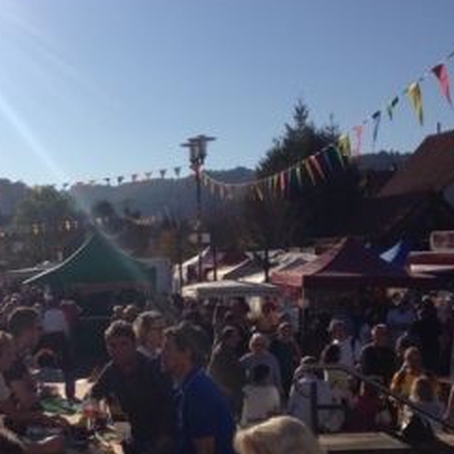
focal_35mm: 54
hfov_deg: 30.9
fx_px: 801
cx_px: 92
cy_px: 261
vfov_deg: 31.6
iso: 50
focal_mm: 4.12
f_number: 2.4
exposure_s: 1/3876
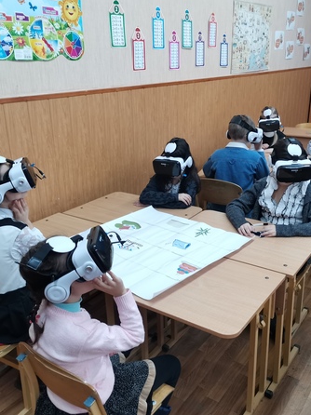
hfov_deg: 40.6
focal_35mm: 35
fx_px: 420
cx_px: 175
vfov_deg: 52.7
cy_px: 207
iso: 250
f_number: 1.8
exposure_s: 1/50
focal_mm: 4.75
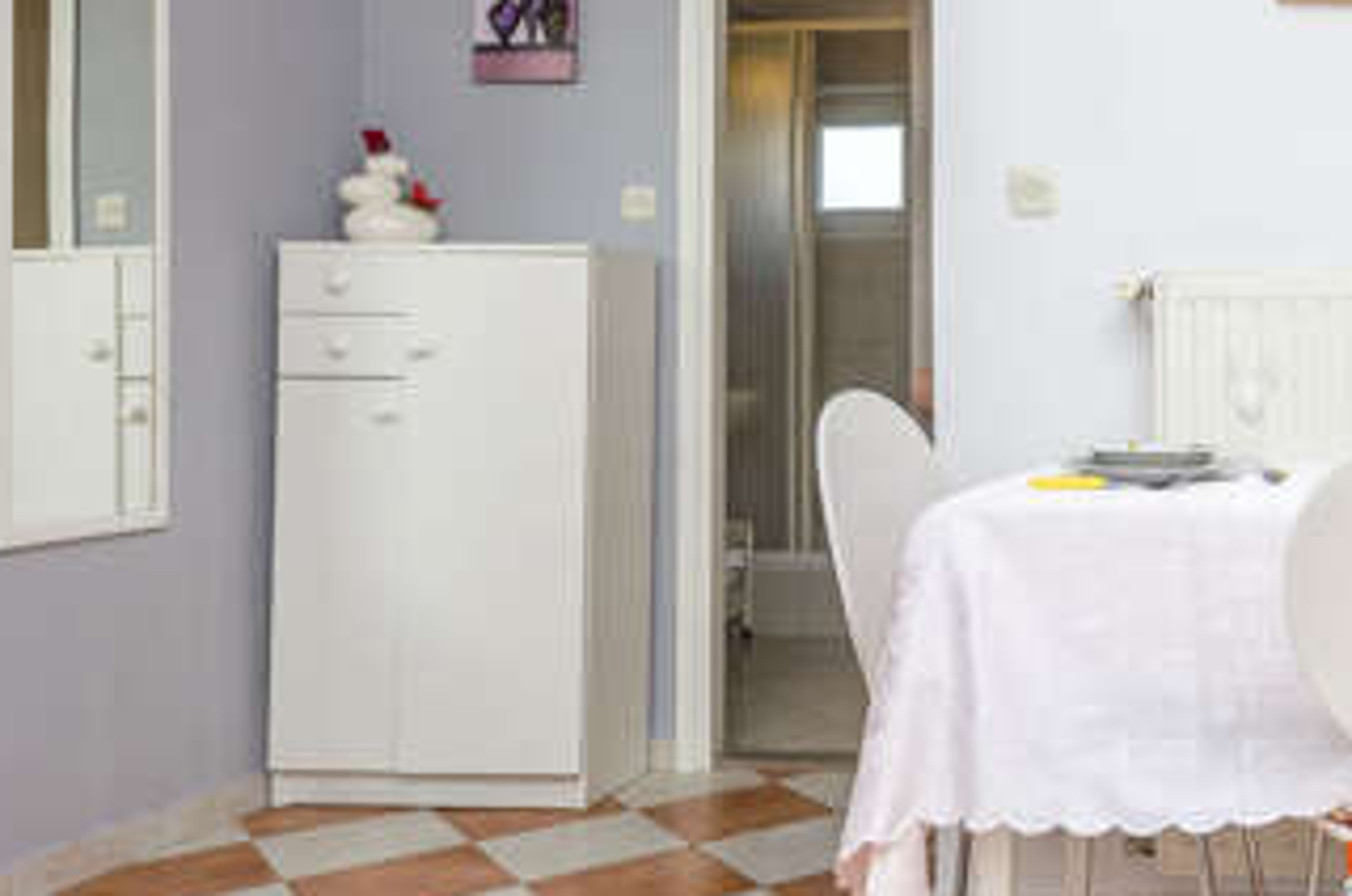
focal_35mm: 36
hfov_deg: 47.5
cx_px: 1229
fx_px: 1349
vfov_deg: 36.5
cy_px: 328
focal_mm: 10
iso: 100
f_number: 8
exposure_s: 1/80
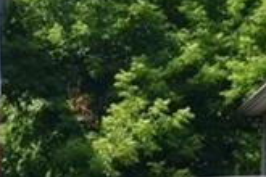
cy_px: 93
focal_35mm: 192
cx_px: -322
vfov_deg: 7.2
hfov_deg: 9.7
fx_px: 1419
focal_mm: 31
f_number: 13
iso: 500
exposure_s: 1/640
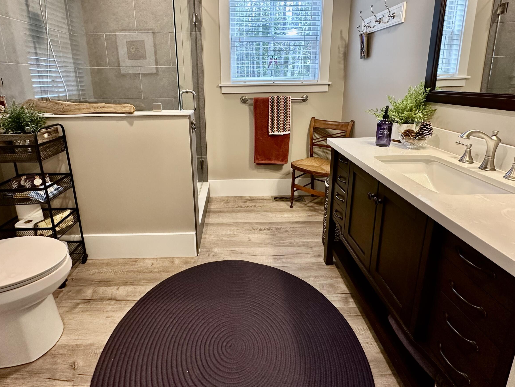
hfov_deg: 87.6
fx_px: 268
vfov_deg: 70.3
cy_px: 142
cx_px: 237
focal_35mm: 18
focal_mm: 2.22
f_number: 2.2
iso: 200
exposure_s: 1/60
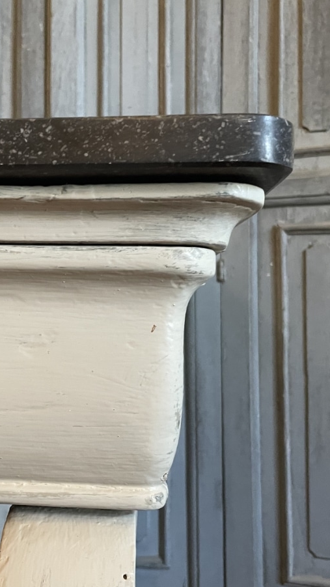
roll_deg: +0.1
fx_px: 591
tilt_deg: +1.4
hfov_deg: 30.4
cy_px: 293
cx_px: 63
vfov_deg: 52.8
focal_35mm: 38
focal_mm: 4.2
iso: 400
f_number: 1.6
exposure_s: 1/50
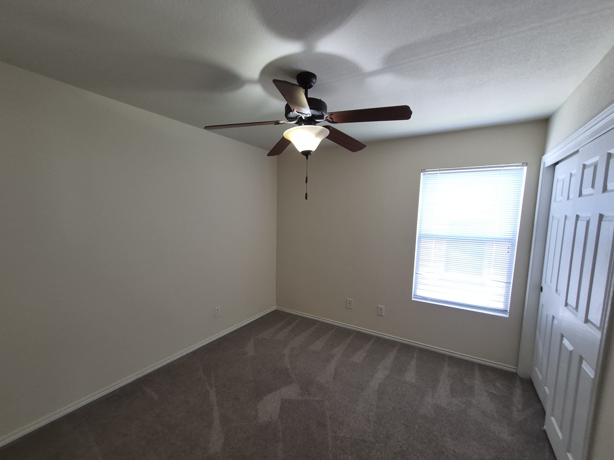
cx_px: 303
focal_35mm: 14
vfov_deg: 85.6
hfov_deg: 102.1
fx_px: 248
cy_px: 243
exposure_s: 1/60
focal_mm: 1.74
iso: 160
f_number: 2.2
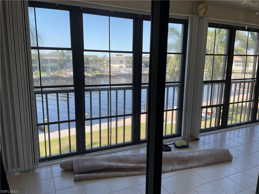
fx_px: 195
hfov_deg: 67.3
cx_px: 130
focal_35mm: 26
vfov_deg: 53.1
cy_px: 97
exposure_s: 1/615
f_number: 1.6
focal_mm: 4.2
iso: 32
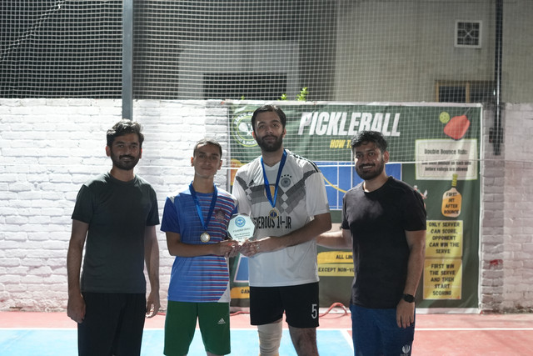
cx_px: 266
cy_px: 178
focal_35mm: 50
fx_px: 740
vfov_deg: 27.0
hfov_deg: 39.6
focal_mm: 50
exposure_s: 1/160
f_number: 4
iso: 6400
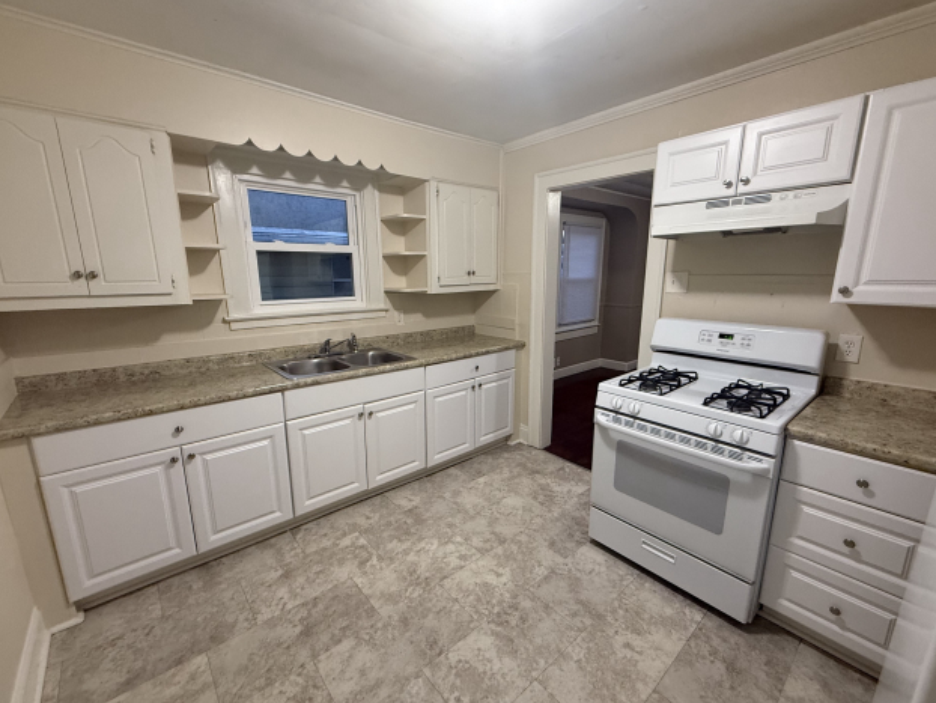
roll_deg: -0.1
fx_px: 406
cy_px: 358
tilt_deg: -12.2
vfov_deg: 81.8
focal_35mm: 15
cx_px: 467
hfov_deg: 98.2
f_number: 2.2
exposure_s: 1/60
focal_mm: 2.22
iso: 320
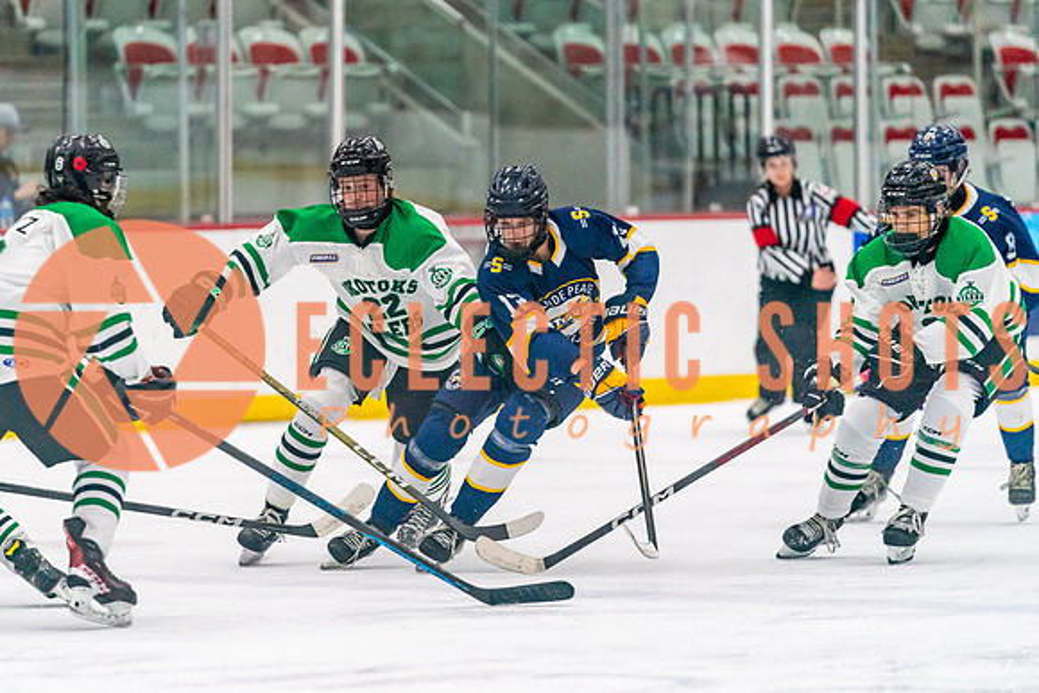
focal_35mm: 265
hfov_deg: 7.8
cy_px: 301
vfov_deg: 5.2
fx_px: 7635
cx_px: 374
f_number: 2.8
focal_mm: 200
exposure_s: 1/1600
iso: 4000
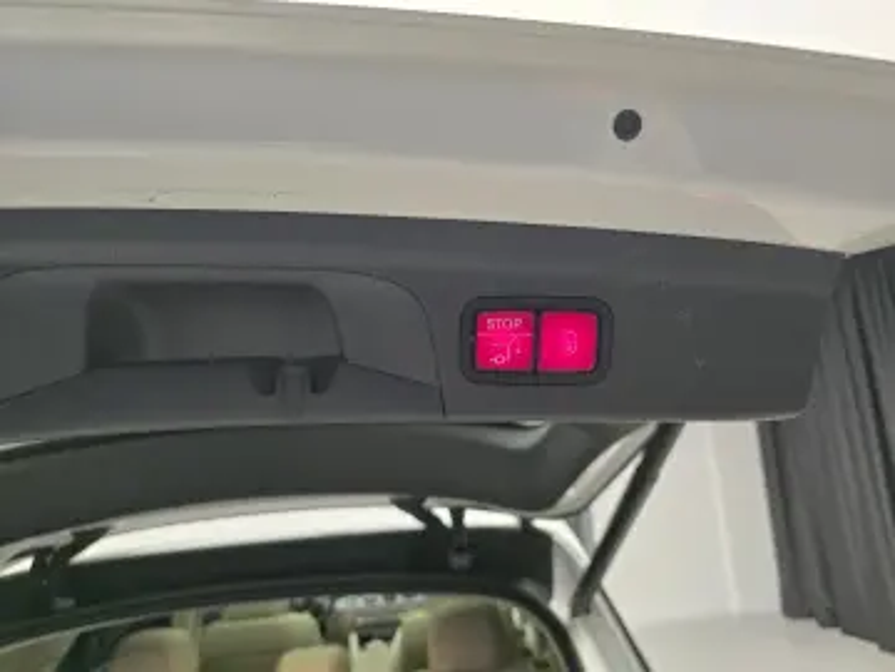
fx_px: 595
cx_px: 448
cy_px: 336
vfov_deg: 58.9
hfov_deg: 73.9
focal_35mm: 23
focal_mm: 6.3
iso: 200
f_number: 1.7
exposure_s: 1/180
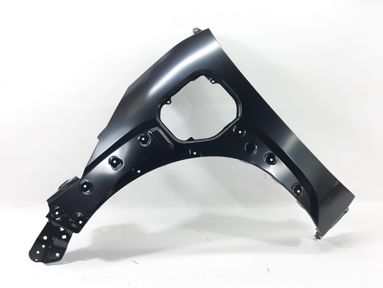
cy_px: 144
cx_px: 192
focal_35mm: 27
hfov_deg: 65.3
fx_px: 299
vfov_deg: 51.3
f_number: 1.7
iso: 100
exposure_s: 1/50
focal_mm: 3.93
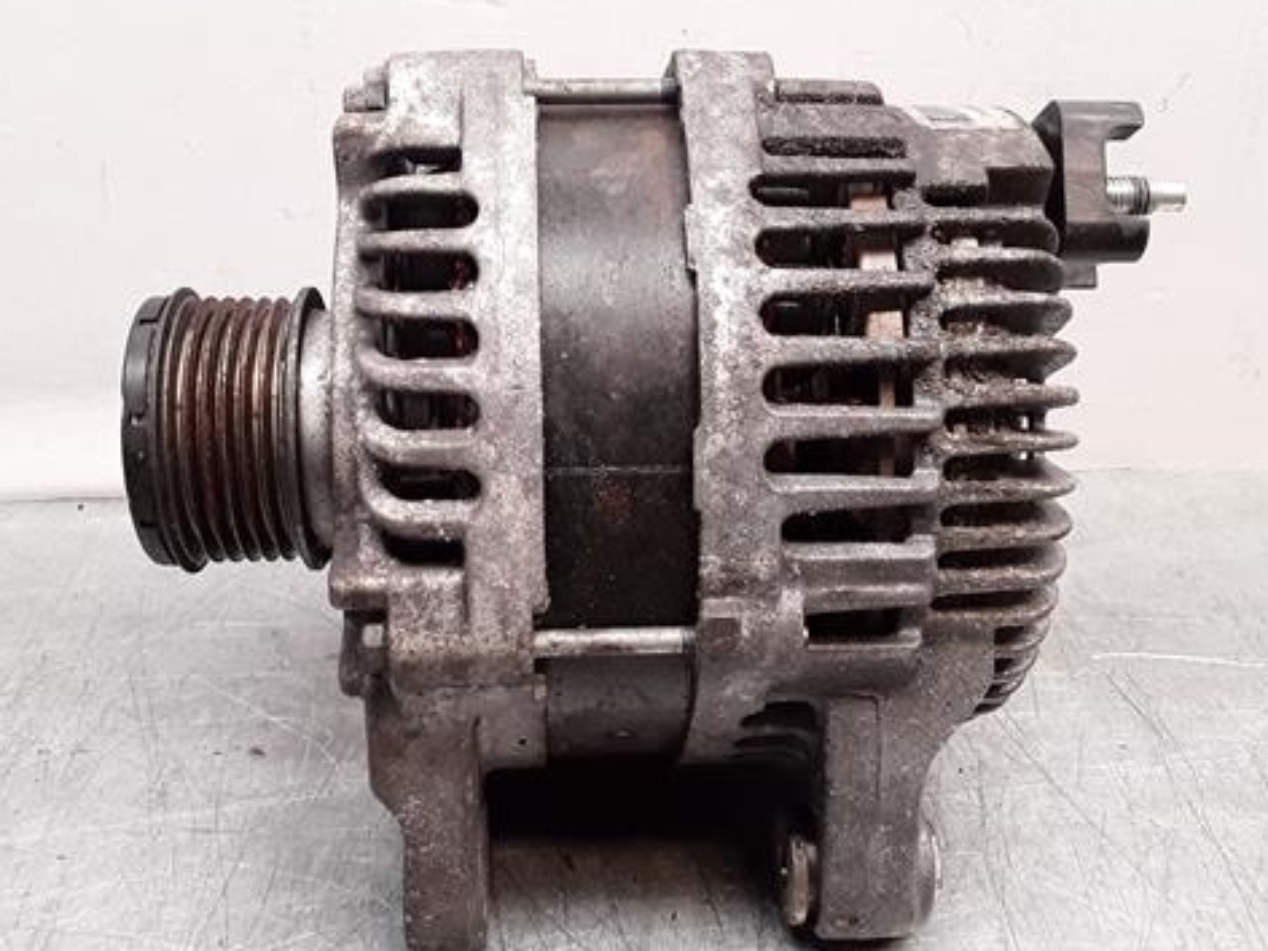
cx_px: 594
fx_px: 1392
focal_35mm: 38
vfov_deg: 37.7
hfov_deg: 48.9
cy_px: 481
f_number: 1.9
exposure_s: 1/50
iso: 80
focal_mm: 2.91
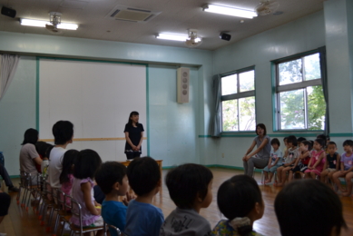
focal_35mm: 37
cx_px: 177
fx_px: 363
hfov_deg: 51.9
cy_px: 117
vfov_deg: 36.0
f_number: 5
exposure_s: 1/100
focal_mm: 24
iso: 400
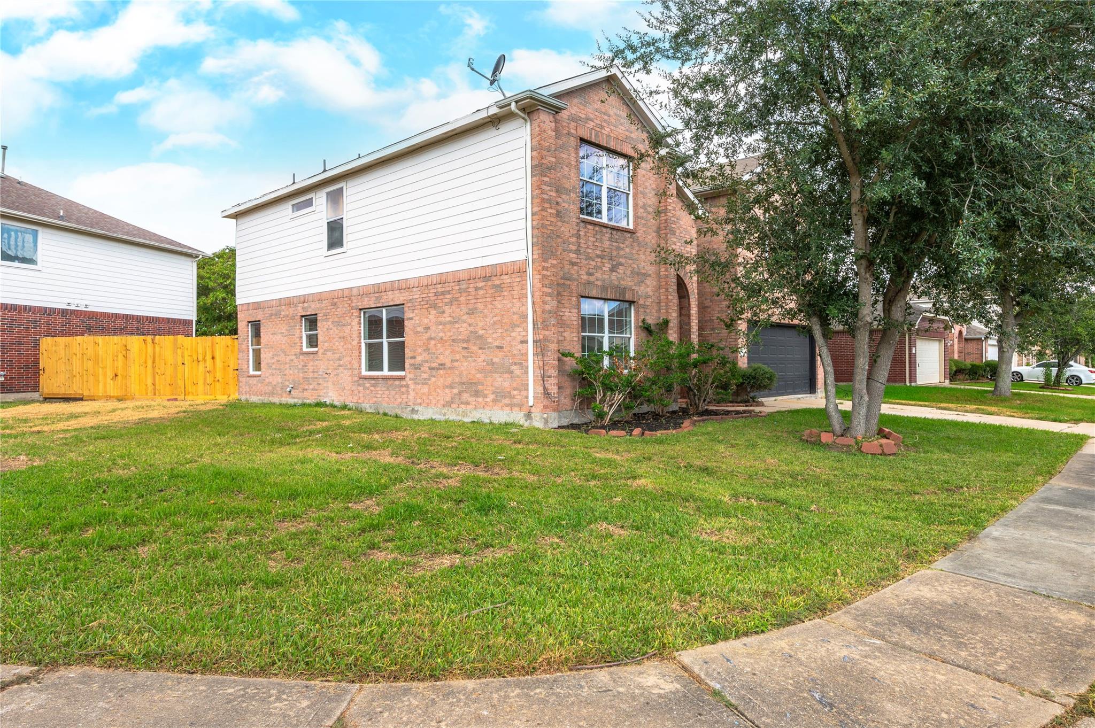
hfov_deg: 84.0
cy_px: 364
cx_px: 548
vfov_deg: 61.8
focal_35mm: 20
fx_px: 608
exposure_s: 1/125
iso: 125
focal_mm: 20
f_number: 11
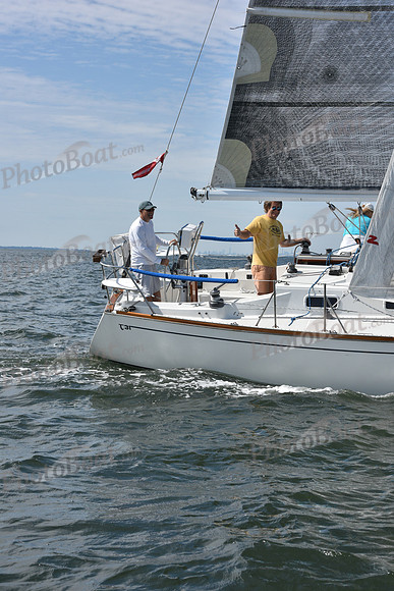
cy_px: 296
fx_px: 1148
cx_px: 197
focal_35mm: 70
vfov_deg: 28.8
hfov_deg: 19.5
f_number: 10
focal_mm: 70
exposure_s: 1/1000
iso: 320
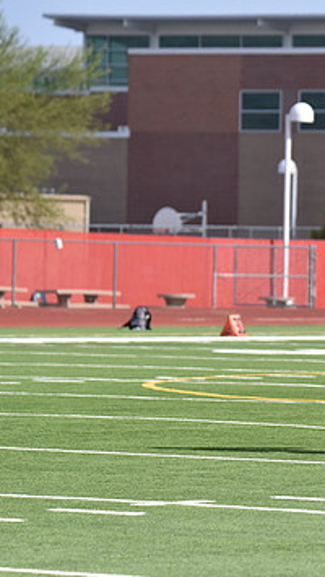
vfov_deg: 6.3
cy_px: 292
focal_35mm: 342
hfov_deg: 3.5
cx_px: 470
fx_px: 5233
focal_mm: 200
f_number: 5.6
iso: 720
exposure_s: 1/4000
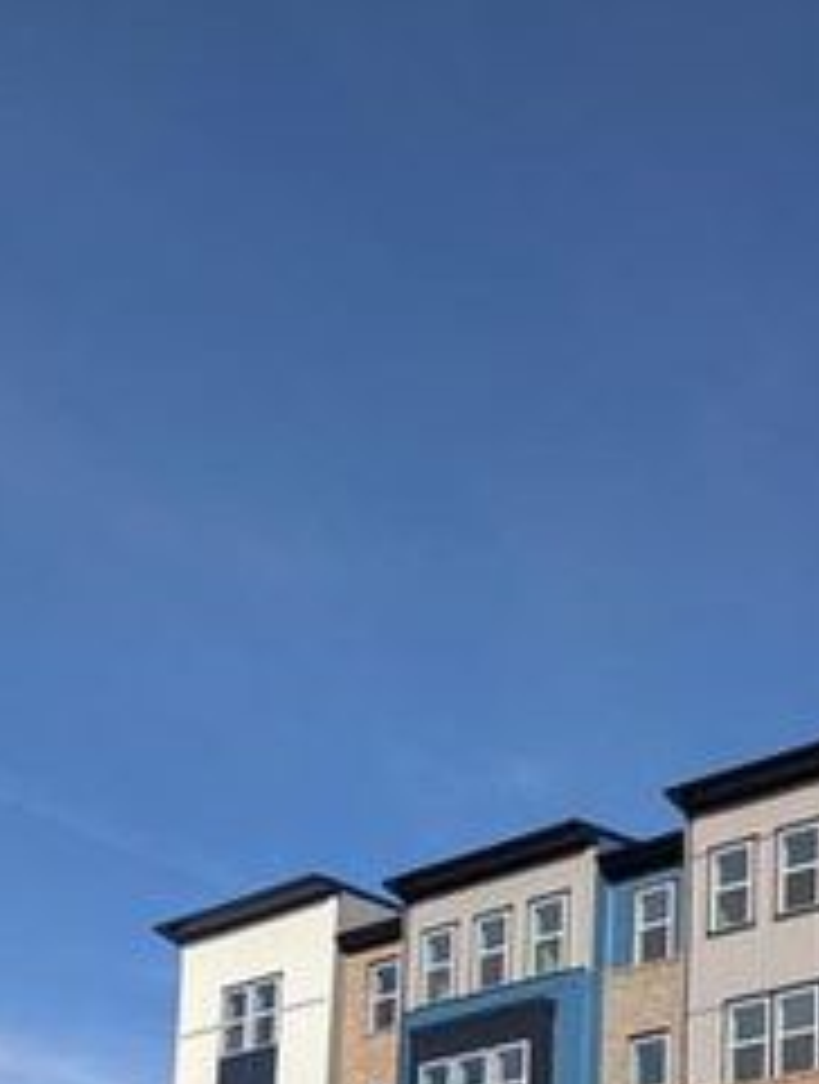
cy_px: 1448
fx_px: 1036
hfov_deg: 31.2
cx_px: 1112
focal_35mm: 33
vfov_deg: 35.0
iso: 54
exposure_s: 1/5319
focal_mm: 2.02
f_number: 1.7
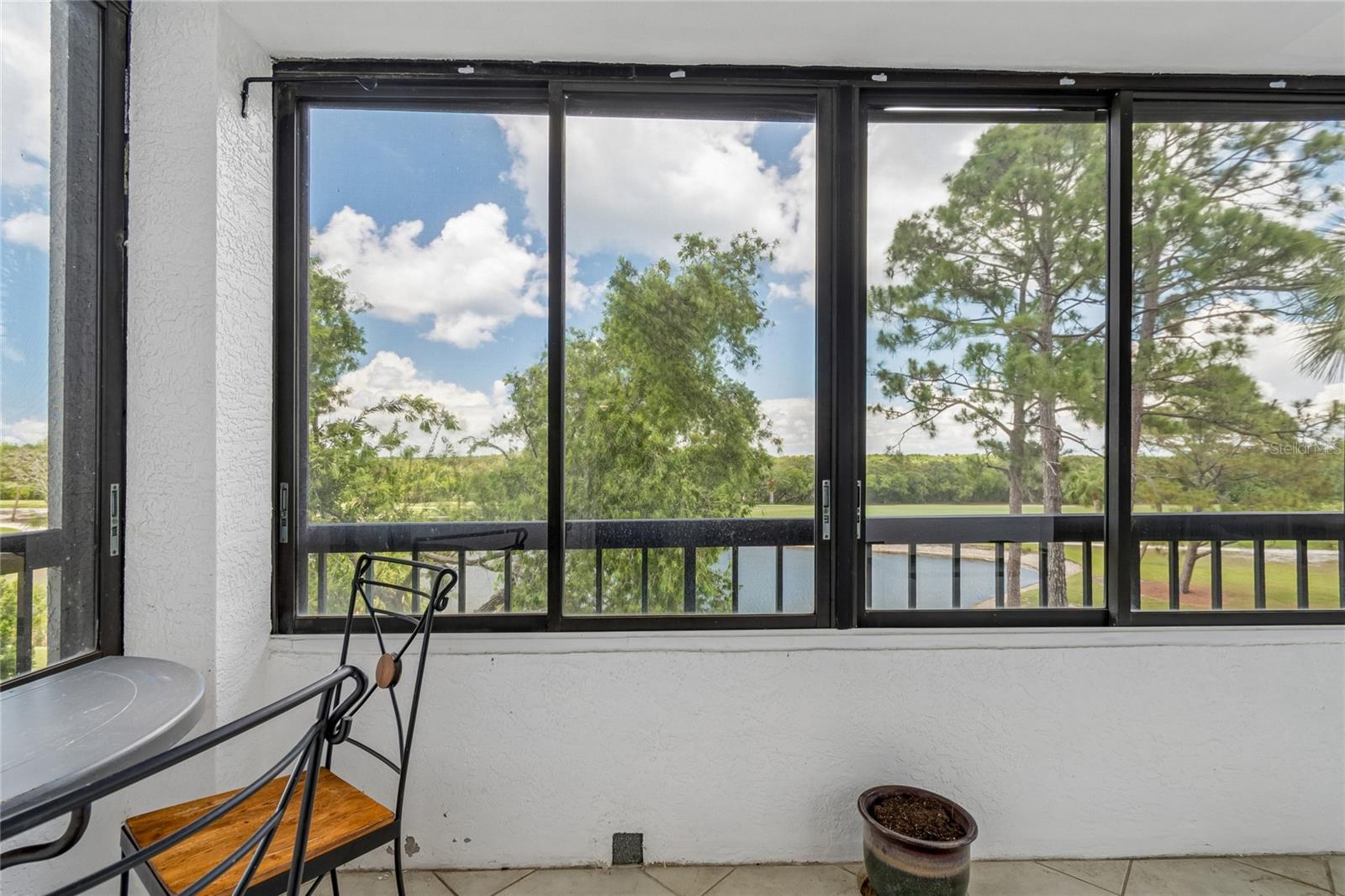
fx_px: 560
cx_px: 672
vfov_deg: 77.3
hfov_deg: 100.4
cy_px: 448
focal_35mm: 15
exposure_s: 1/25
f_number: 7.1
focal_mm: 10
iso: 100
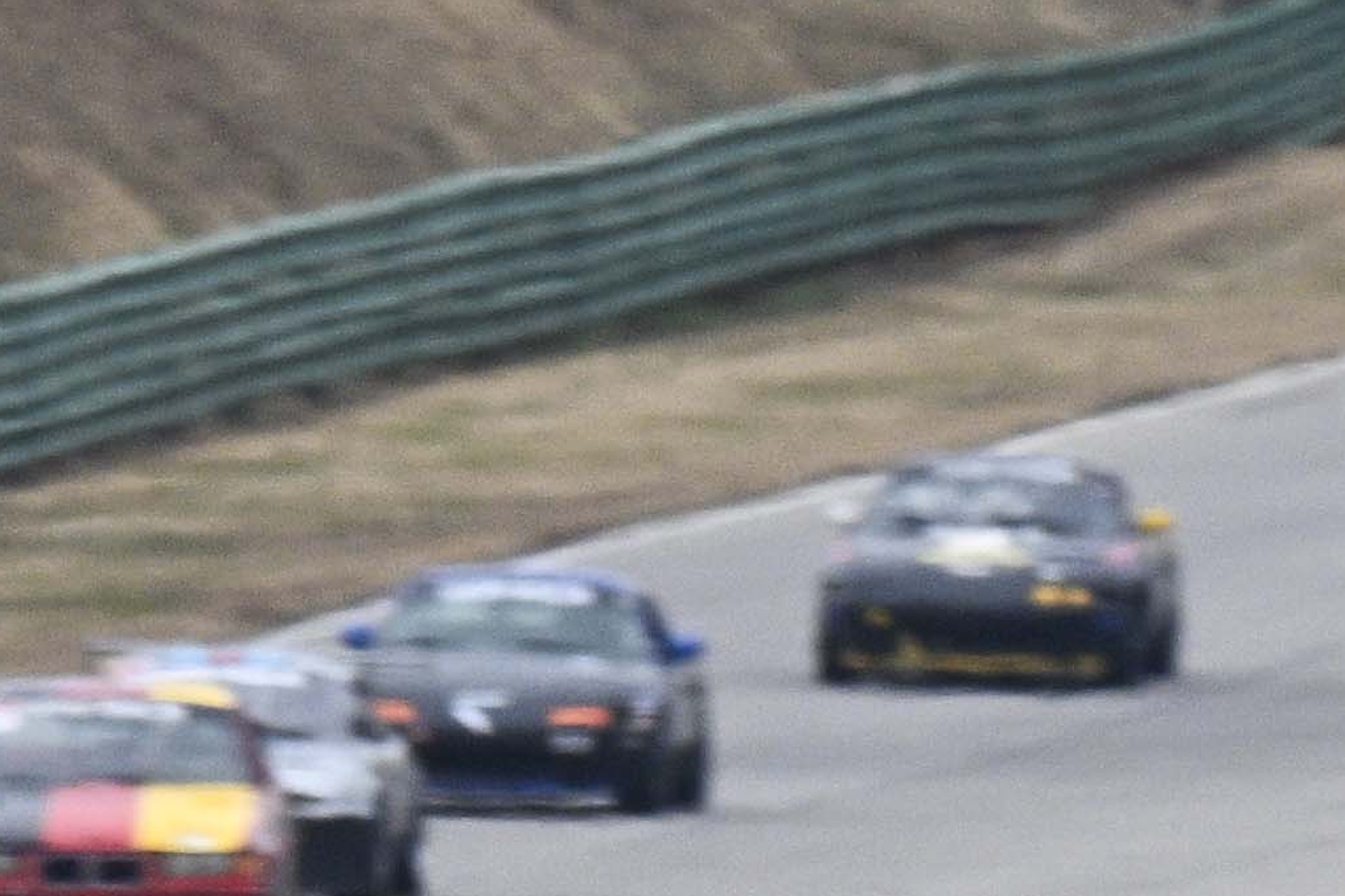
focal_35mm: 2781
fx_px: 103862
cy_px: 699
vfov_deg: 0.5
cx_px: 1116
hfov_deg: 0.7
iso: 500
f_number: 16
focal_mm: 350
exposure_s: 1/160
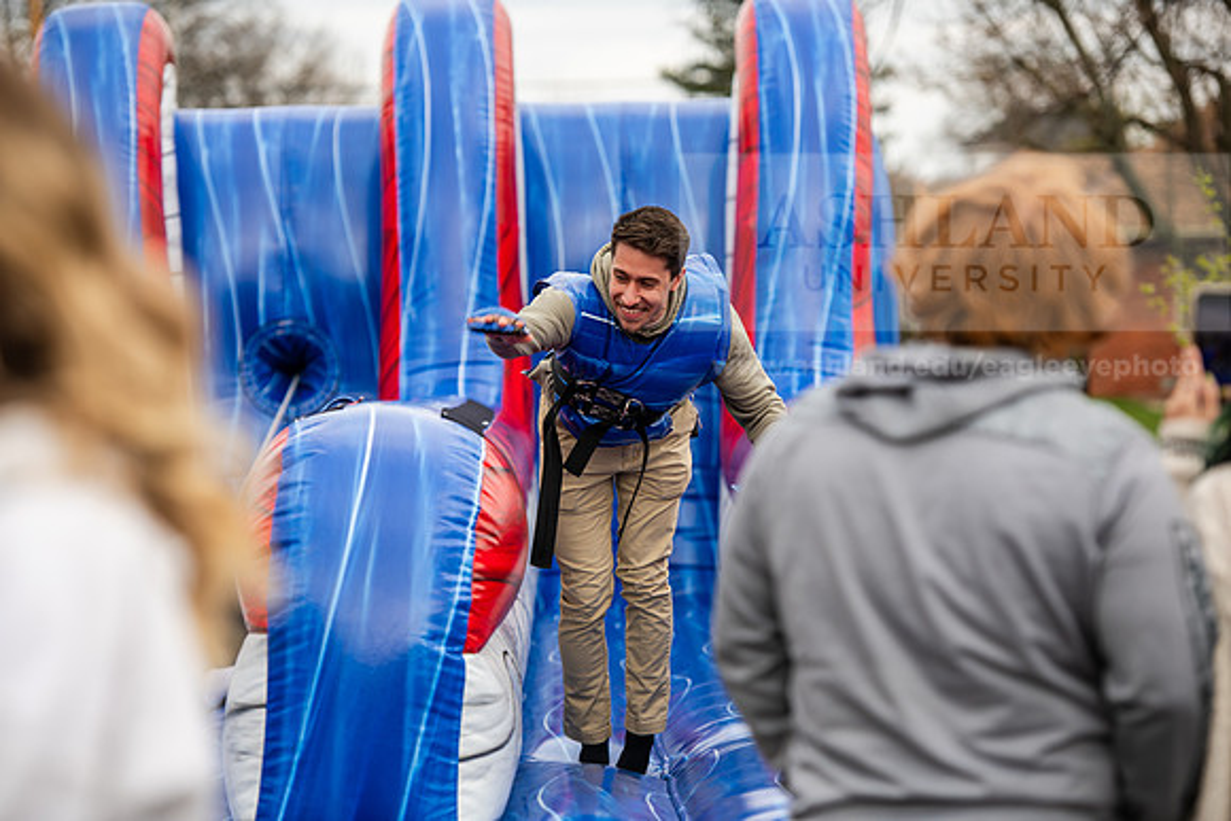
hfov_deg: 15.2
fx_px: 4617
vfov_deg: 10.2
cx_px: 616
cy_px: 410
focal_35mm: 135
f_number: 3.5
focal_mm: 135
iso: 125
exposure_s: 1/800
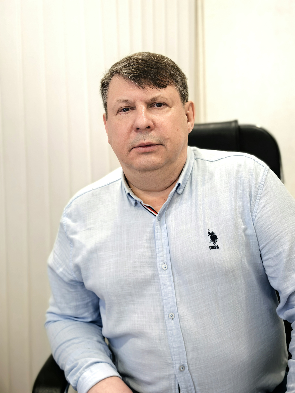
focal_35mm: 54
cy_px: 196
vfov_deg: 35.5
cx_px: 148
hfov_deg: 27.0
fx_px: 614
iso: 200
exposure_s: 1/50
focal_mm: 6.98
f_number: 2
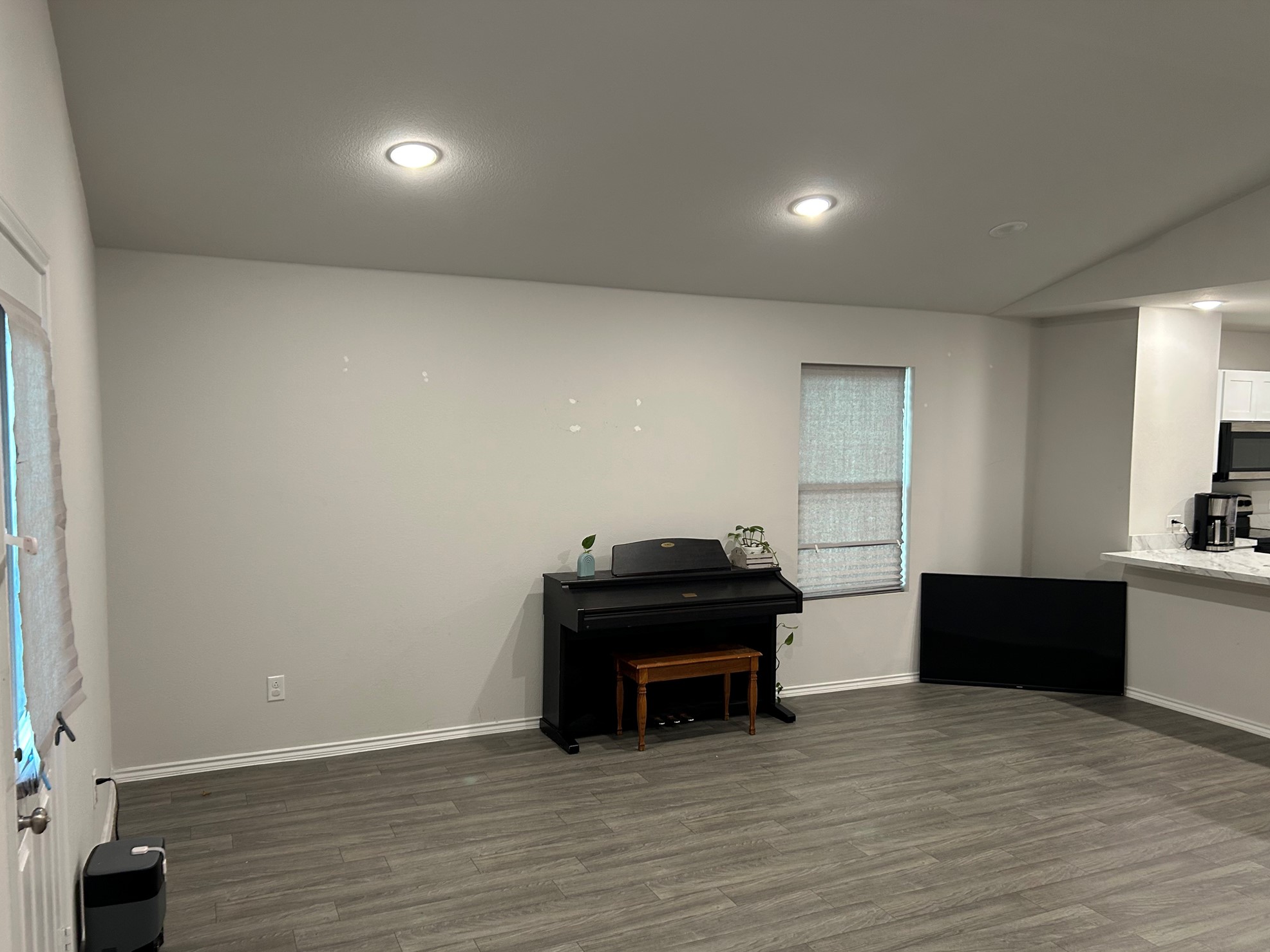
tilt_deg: -4.1
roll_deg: +0.0
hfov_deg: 65.3
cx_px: 643
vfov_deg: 51.3
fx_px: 991
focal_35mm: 27
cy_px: 493
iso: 125
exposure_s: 1/60
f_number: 1.5
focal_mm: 5.7
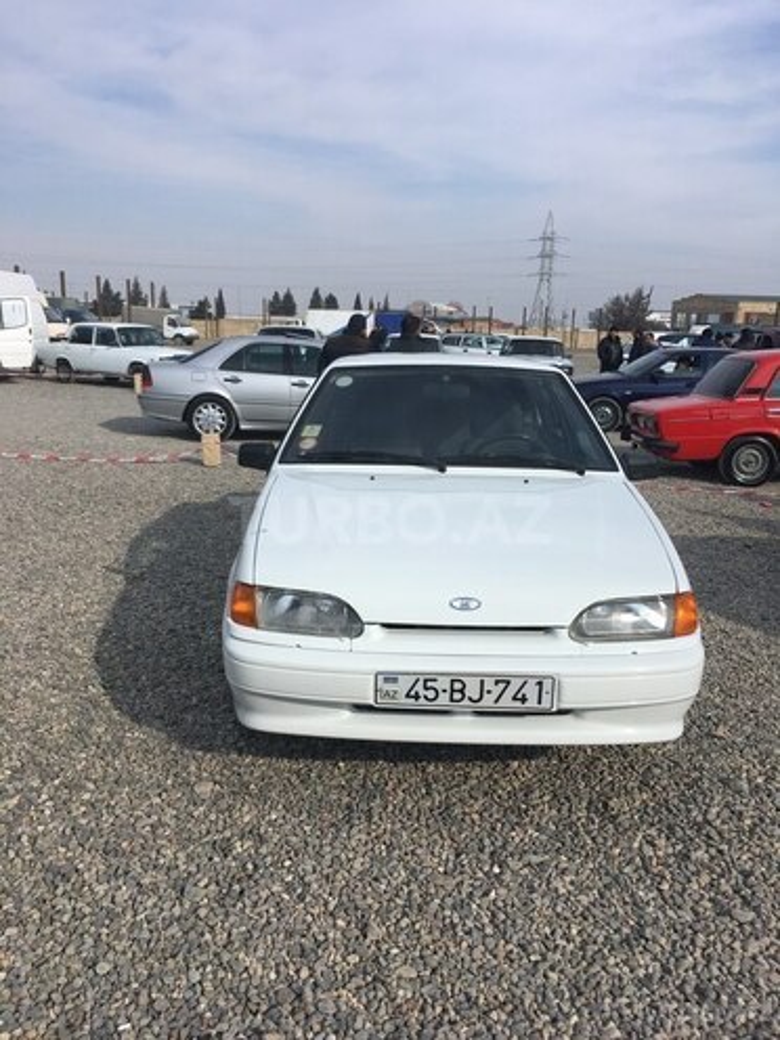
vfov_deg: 61.7
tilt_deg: -13.8
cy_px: 520
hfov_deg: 48.2
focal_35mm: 29
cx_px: 390
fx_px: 871
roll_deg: -2.8
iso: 25
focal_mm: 4.15
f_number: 2.2
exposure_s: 1/2024
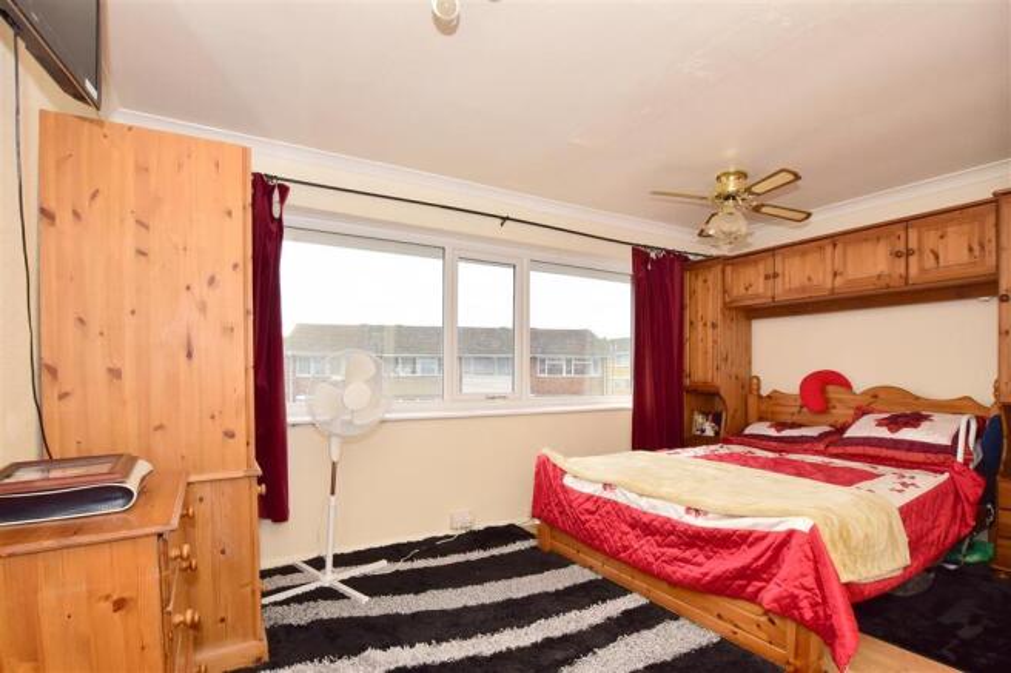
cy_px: 336
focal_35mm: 15
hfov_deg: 100.4
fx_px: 421
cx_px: 506
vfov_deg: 77.3
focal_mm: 10
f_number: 14
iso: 400
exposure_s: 1/200
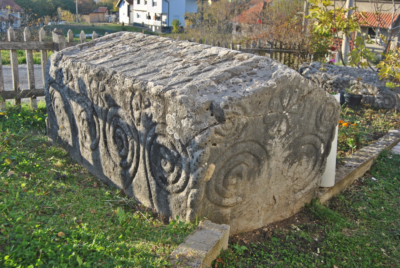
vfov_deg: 32.0
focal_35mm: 42
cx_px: 200
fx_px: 467
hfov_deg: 46.3
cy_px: 134
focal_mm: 28
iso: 125
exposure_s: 1/125
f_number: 5.6
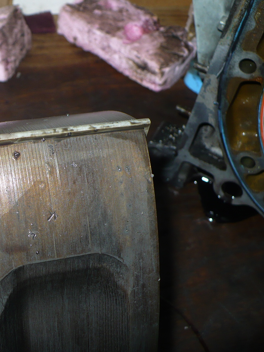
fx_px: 509
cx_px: 36
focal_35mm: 50
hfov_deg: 28.2
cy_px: 177
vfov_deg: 38.2
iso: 100
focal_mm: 6.1
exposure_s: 1/30
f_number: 2.8
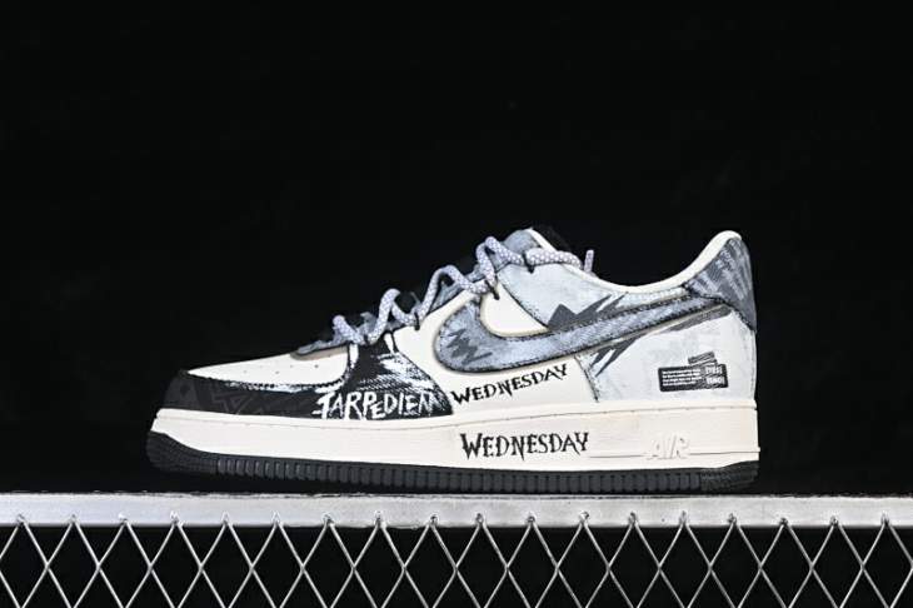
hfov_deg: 27.0
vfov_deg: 18.2
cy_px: 304
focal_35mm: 75
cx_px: 456
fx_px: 1901
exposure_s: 1/80
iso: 160
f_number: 7.1
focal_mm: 50
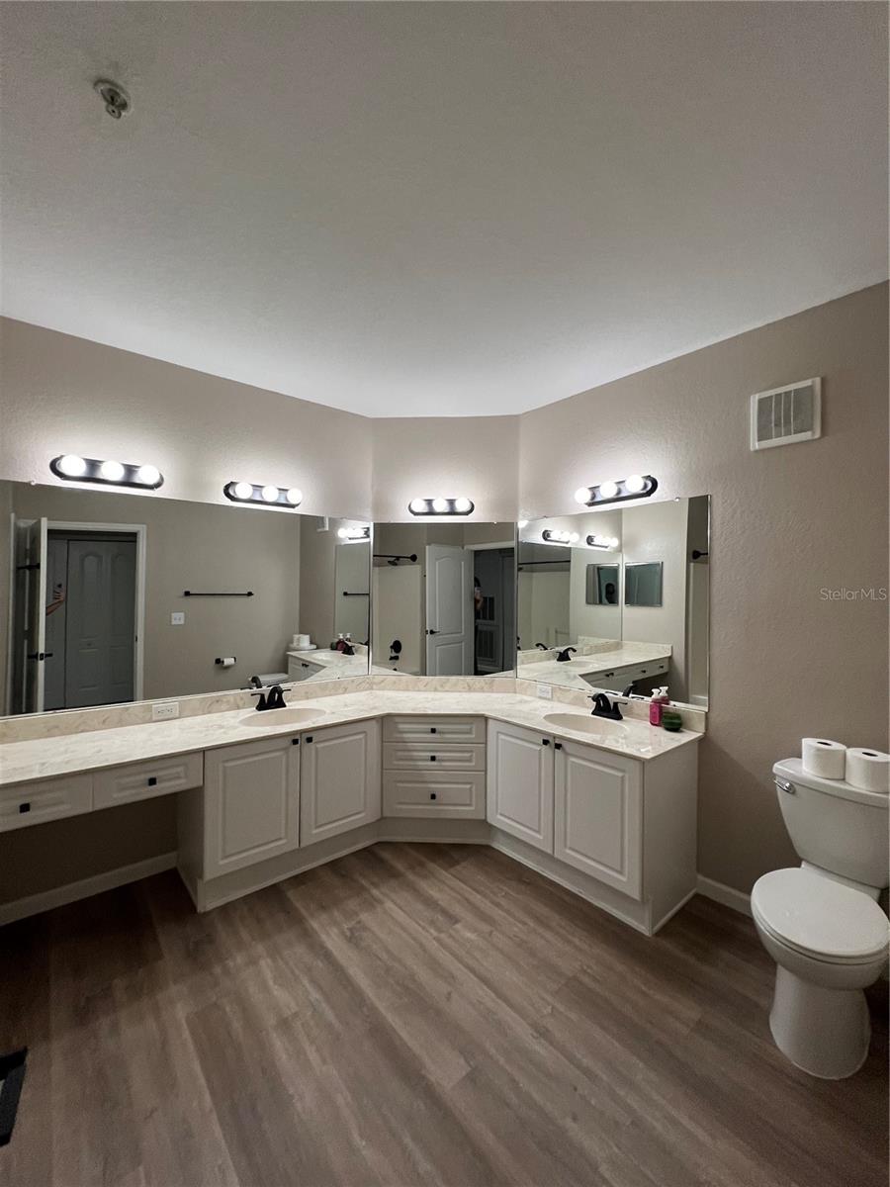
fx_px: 446
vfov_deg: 106.2
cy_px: 594
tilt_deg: -2.5
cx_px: 445
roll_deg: +0.0
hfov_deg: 89.9
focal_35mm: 13
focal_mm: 1.57
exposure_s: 1/120
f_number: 1.8
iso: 200
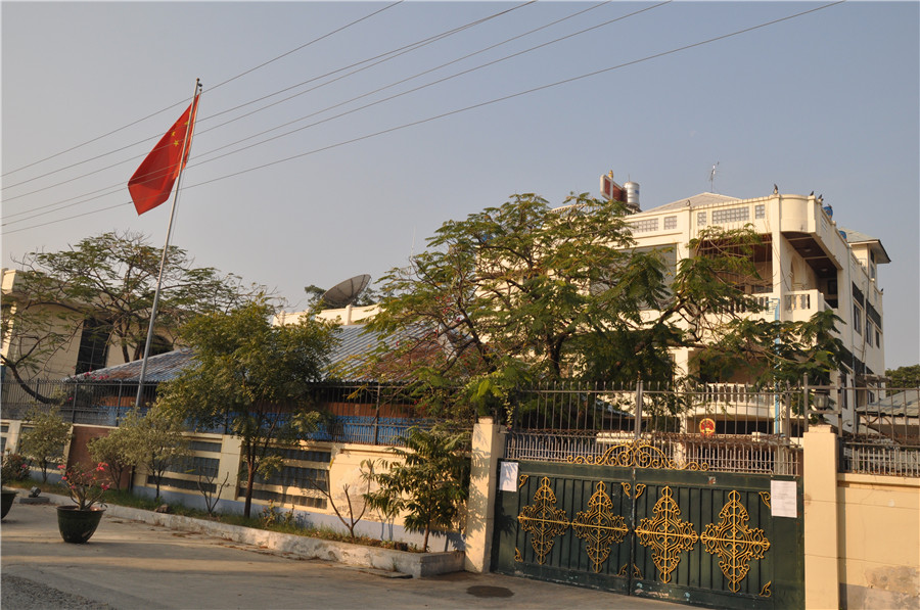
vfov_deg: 41.6
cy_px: 305
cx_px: 460
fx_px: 804
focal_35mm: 32
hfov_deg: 59.6
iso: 400
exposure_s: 1/400
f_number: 10
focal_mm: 21
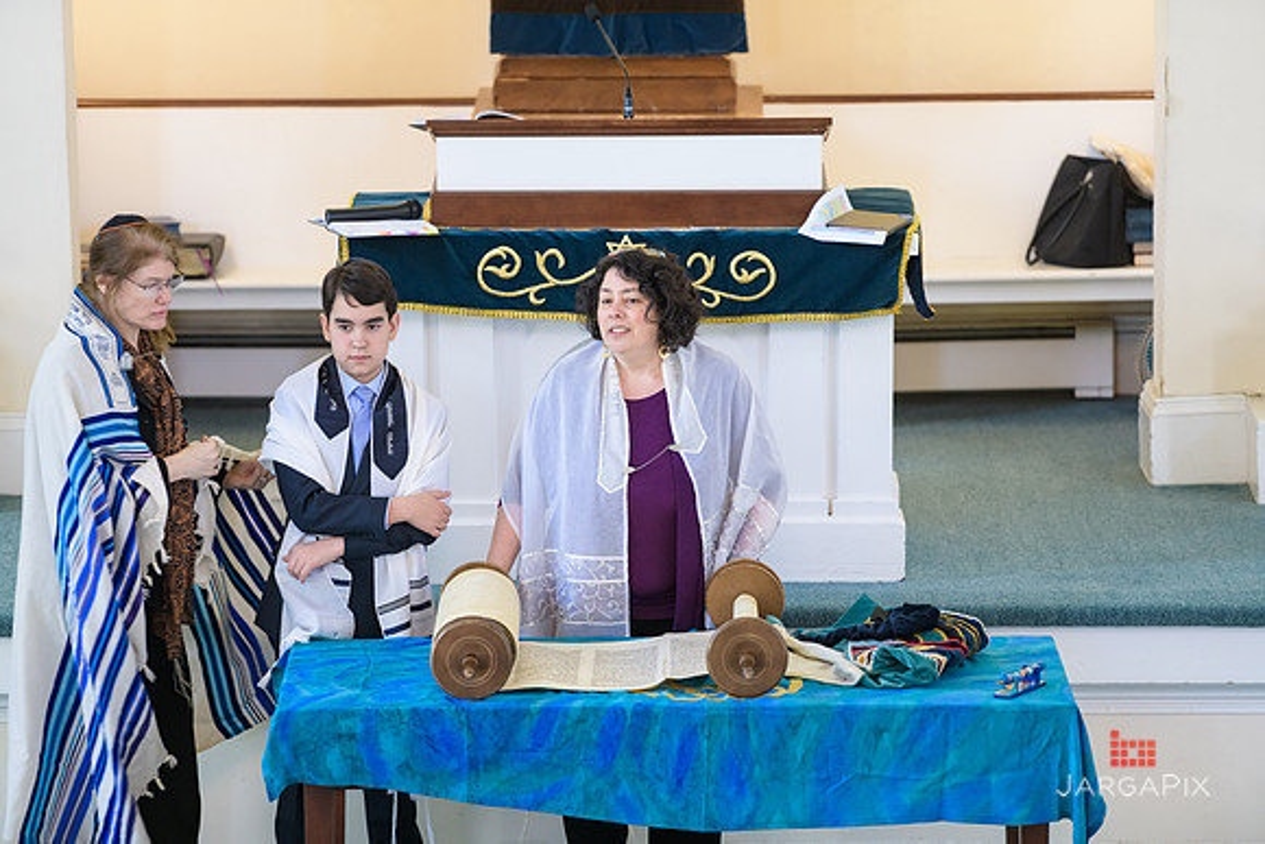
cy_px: 422
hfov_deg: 10.3
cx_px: 632
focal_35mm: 200
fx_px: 7029
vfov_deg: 6.9
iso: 1250
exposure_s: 1/125
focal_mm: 200
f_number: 3.2
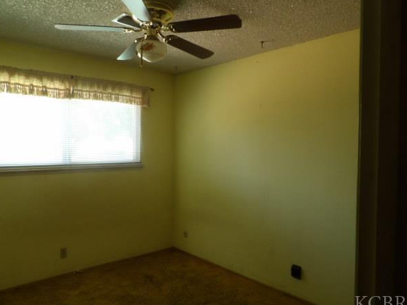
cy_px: 153
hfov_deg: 67.3
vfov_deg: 53.0
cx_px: 193
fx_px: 306
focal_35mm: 26
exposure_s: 1/28
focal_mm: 4.3
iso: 200
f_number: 2.8
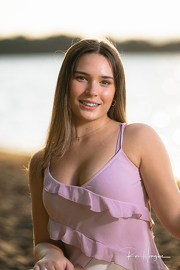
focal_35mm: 200
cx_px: 90
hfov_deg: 6.9
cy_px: 135
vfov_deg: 10.3
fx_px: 1500
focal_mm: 200
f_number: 4
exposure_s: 1/320
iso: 100
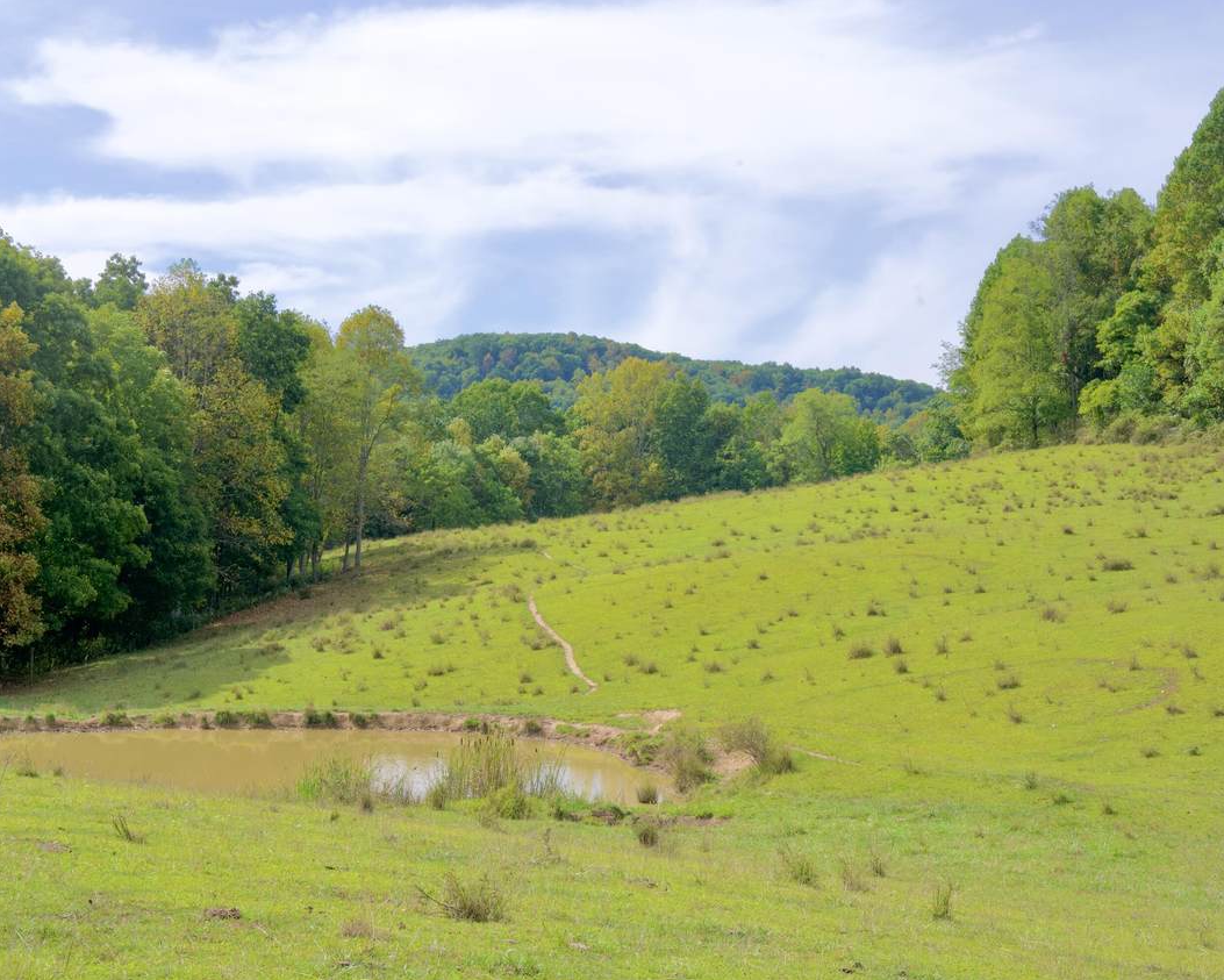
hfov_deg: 33.0
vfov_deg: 26.7
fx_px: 2065
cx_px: 556
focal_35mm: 57
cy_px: 493
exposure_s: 1/400
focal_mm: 50
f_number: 16
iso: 800
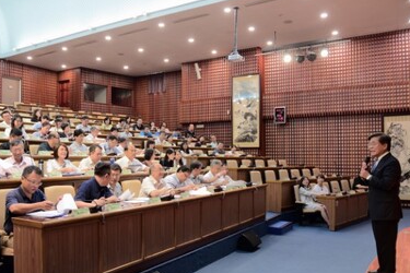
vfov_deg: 41.0
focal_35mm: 32
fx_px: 364
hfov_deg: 58.4
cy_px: 155
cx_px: 169
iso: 1000
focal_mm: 24
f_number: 4
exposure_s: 1/25
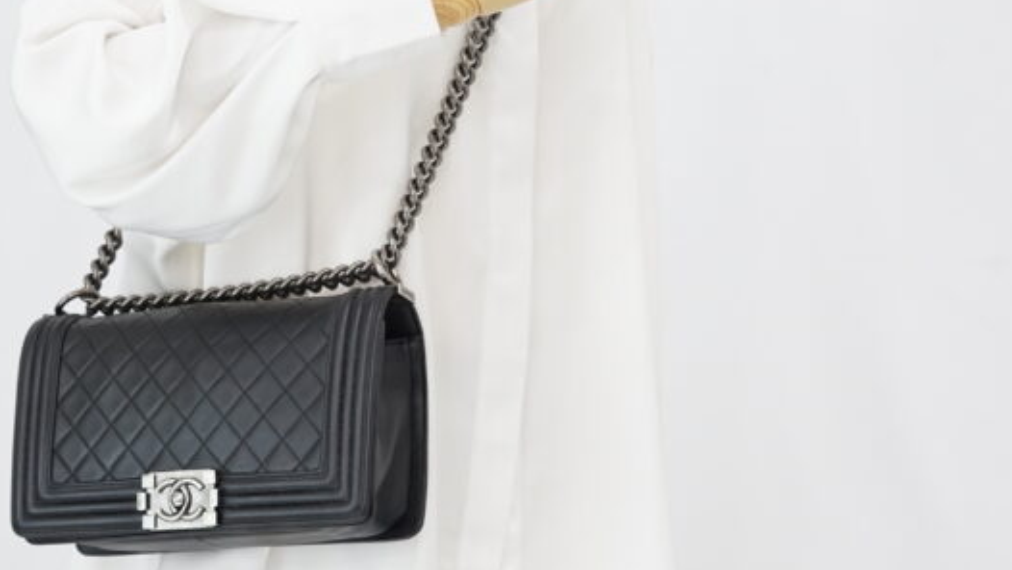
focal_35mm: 102
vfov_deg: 11.9
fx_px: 2737
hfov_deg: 20.9
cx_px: 390
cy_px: 254
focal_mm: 50
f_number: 6.3
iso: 640
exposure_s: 1/6
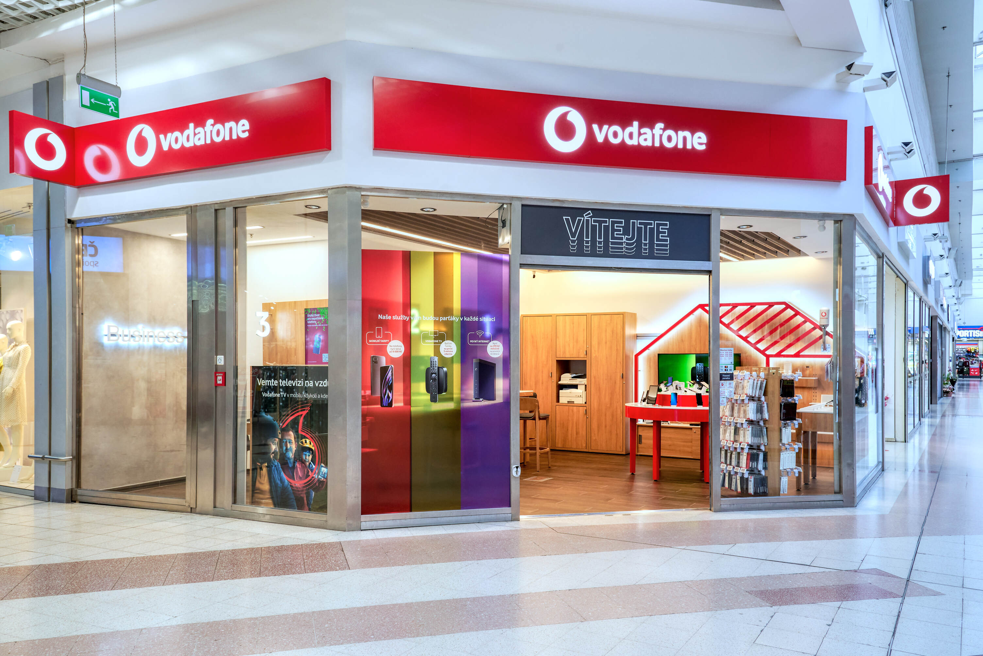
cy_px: 328
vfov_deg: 43.6
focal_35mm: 30
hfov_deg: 61.9
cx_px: 492
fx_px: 819
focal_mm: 30
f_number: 8
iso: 720
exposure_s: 1/30
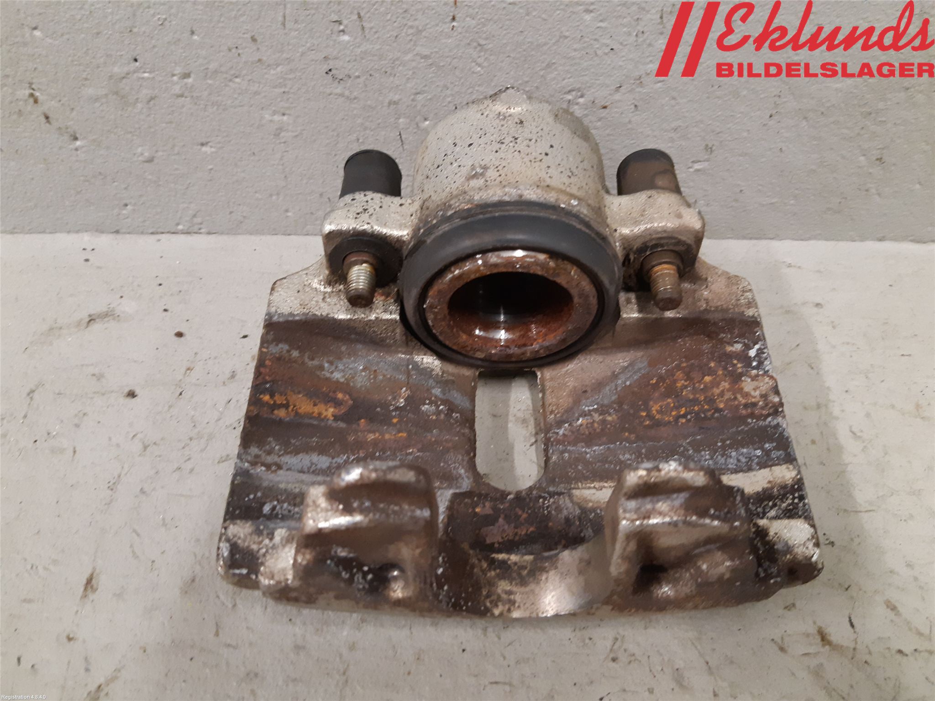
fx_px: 702
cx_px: 468
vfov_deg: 53.1
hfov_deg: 67.3
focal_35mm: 26
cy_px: 350
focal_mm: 3.93
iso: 250
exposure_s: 1/50
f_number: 1.7
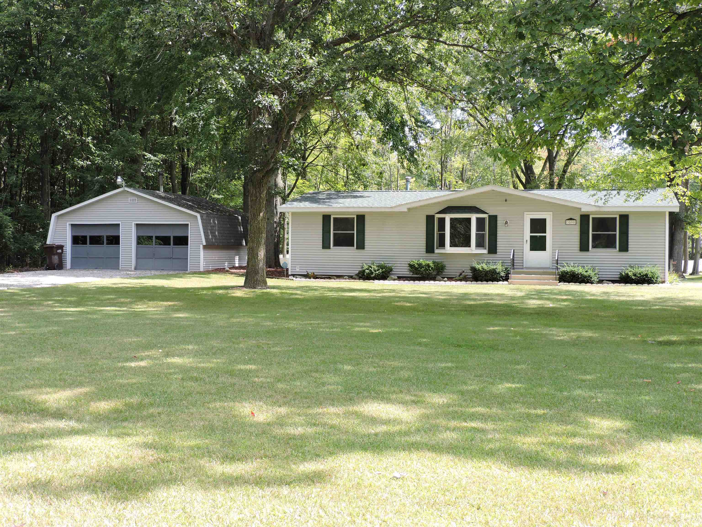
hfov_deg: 43.9
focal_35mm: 43
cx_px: 351
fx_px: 872
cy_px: 264
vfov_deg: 33.6
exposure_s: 1/125
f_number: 3.4
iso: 100
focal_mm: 7.7
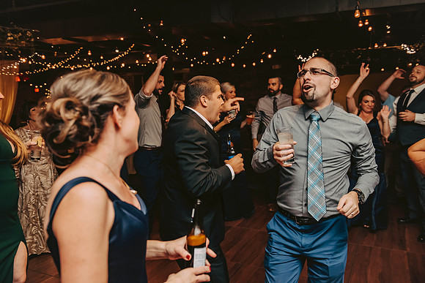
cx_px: 212
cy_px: 142
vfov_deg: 41.1
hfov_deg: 58.7
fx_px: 378
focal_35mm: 32
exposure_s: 1/200
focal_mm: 32
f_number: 3.2
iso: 2000
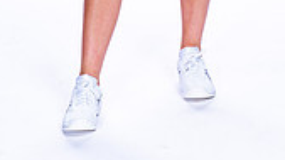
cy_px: -204
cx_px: 133
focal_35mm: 184
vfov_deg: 6.3
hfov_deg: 11.7
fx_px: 1390
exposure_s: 1/250
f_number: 5.6
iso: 100
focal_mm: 66
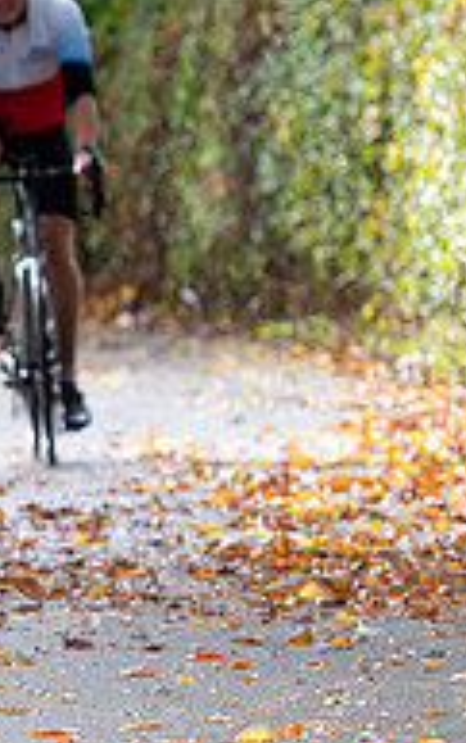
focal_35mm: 606
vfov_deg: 3.5
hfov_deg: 2.2
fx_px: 12286
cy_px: 225
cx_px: -500
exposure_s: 1/400
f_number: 3.5
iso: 200
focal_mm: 155
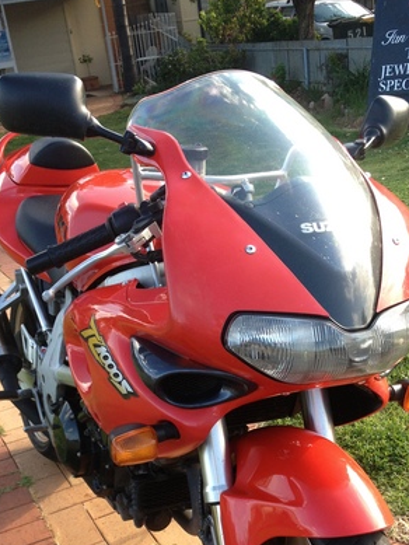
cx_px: 230
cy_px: 399
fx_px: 850
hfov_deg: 27.0
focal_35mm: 54
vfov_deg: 34.9
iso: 64
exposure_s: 1/216
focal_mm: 4.28
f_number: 2.4
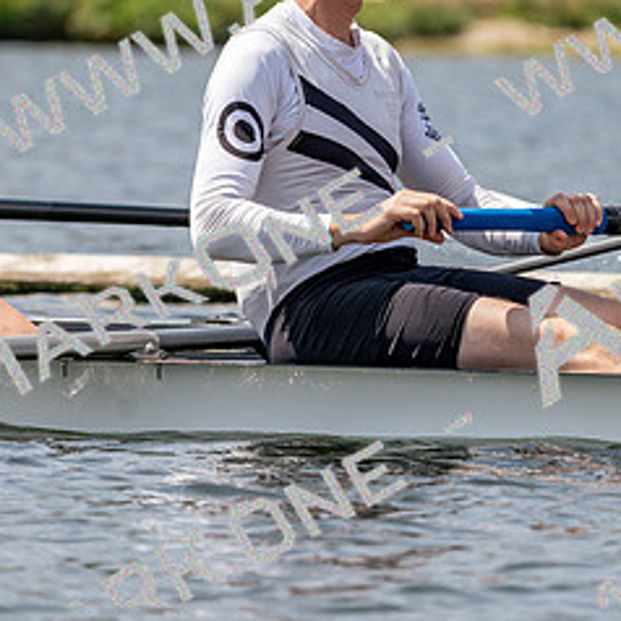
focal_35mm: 588
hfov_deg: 3.0
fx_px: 11934
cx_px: 305
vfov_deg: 3.0
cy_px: 160
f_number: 5.6
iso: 200
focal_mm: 284
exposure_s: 1/1600
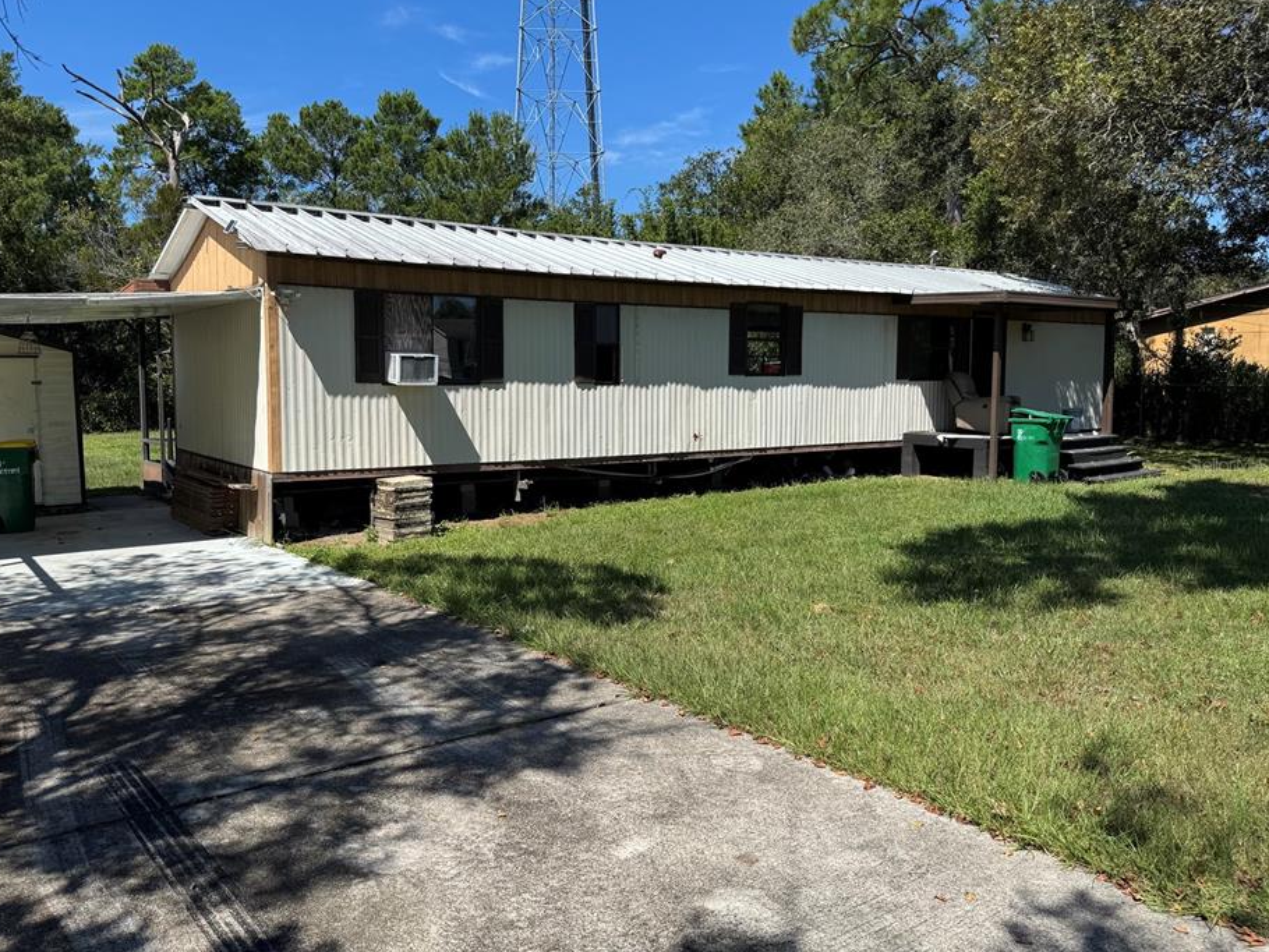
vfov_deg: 51.4
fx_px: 990
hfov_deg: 65.1
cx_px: 558
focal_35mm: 27
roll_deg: +0.1
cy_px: 464
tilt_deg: -3.9
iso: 80
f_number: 1.78
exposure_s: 1/4310
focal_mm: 6.76
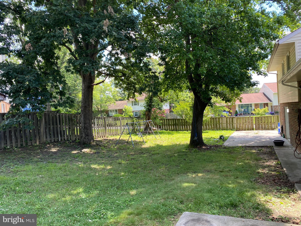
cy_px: 113
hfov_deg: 67.3
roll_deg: +3.4
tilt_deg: -1.4
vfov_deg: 53.1
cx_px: 150
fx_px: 226
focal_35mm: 26
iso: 32
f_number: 1.8
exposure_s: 1/247
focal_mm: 4.25
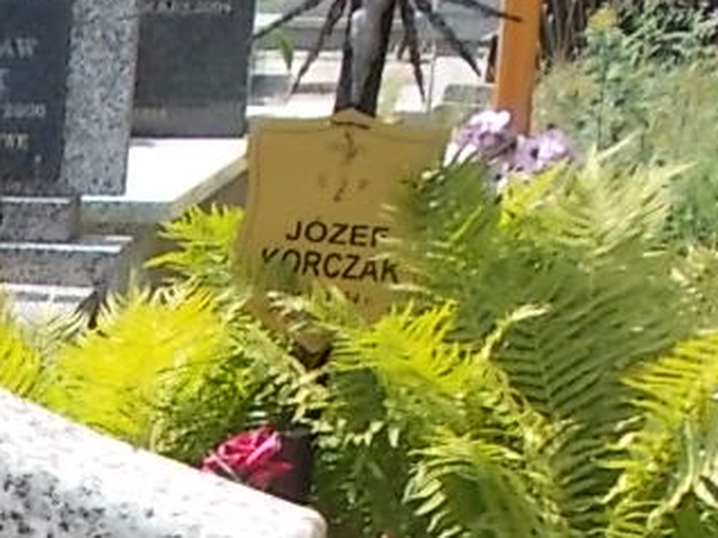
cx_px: -585
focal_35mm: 131
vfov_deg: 10.9
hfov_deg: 13.5
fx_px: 2715
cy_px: 818
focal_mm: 4.6
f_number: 3.2
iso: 80
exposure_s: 1/500
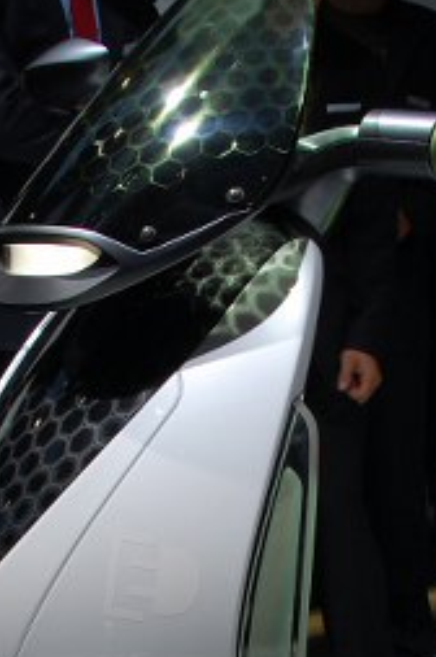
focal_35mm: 82
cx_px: 141
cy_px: 652
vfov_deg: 23.8
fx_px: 1494
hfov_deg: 16.6
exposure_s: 1/160
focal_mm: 18
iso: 200
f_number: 6.3
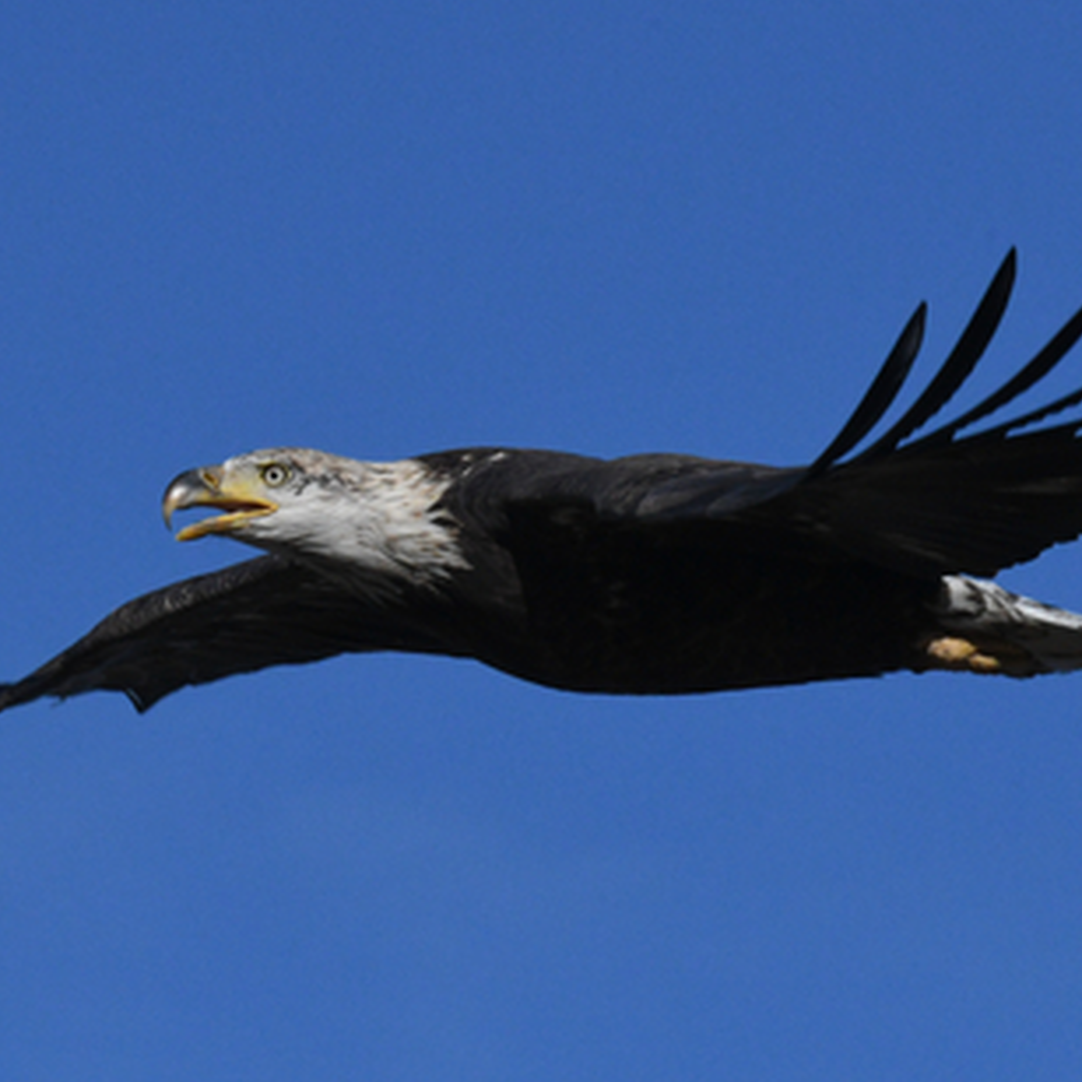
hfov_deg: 2.2
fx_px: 28680
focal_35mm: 811
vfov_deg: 2.2
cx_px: 573
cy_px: 539
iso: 2000
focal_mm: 350
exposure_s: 1/2000
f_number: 22
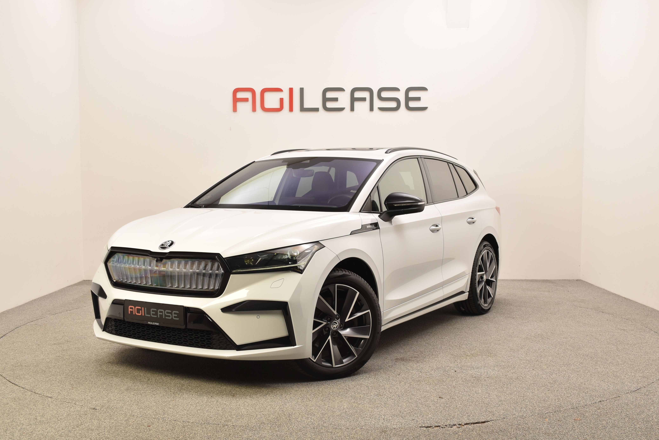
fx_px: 714
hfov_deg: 49.5
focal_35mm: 39
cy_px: 234
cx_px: 332
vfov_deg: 34.2
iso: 100
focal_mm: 24
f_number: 8
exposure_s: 1/200
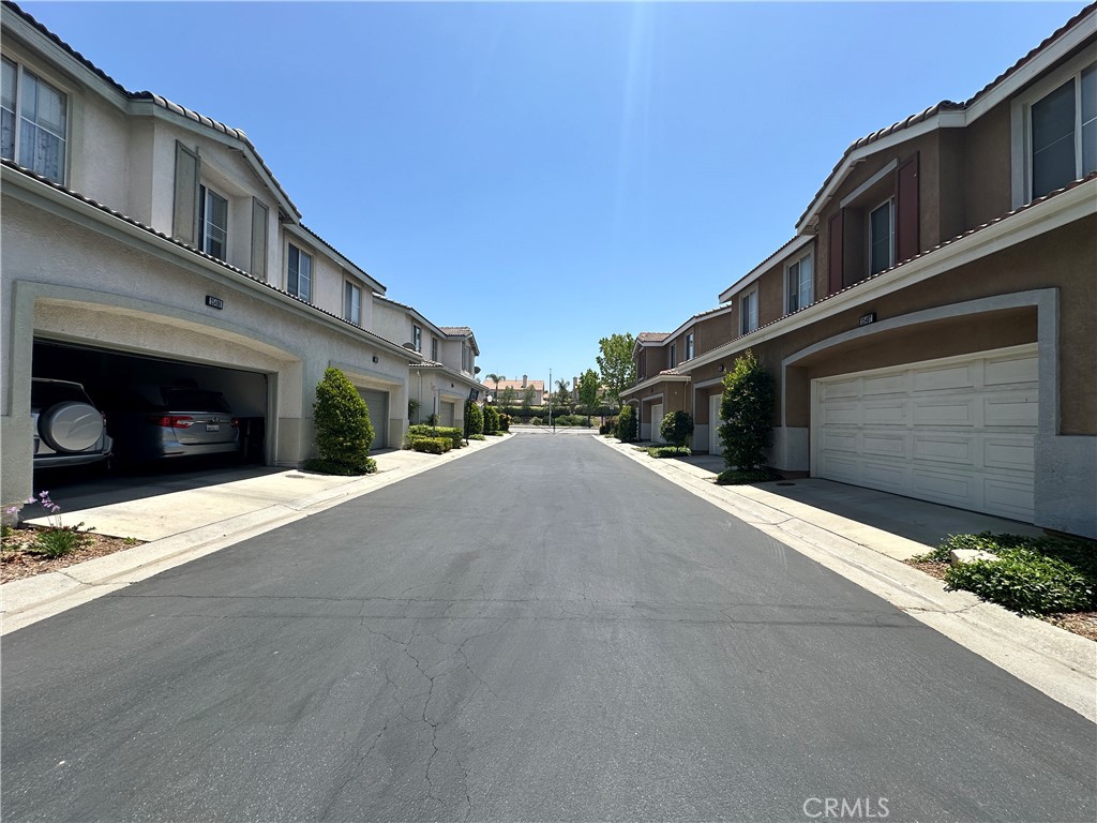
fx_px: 444
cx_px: 548
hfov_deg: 102.1
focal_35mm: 14
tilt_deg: +1.2
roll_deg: -1.3
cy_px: 412
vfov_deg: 85.7
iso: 50
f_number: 2.2
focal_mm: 2.22
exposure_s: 1/2053
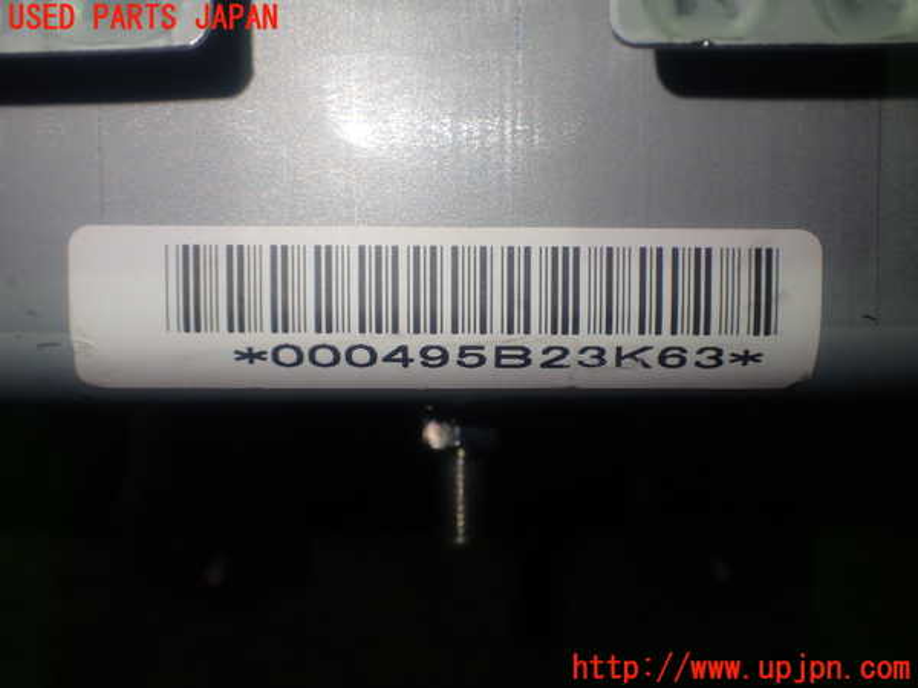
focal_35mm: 38
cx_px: 459
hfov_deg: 49.0
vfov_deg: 37.7
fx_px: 1008
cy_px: 344
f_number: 2.7
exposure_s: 1/80
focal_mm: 6.83
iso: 100
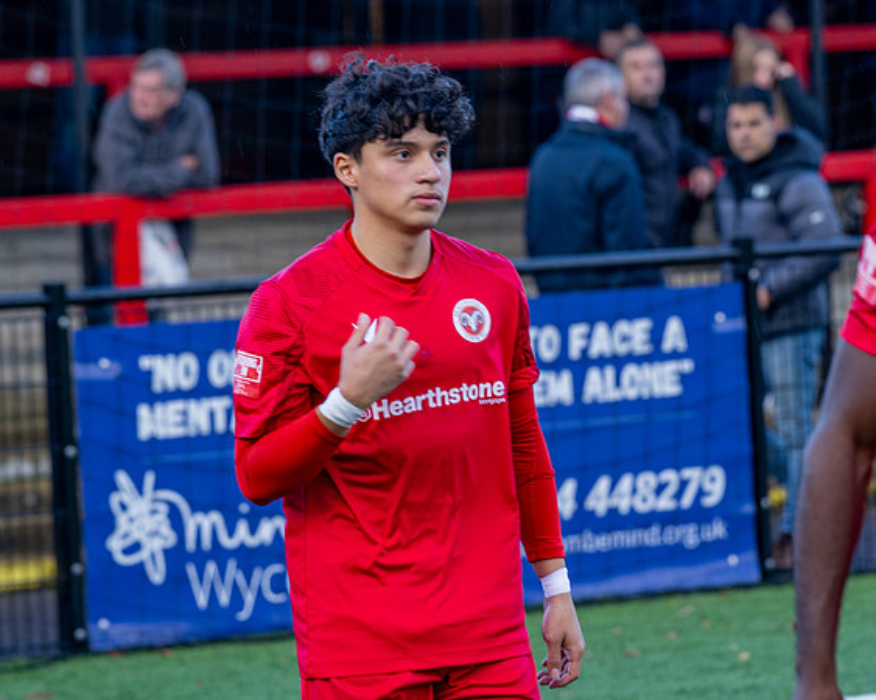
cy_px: 326
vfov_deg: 7.3
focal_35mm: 211
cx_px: 467
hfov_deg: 9.2
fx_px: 5472
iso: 160
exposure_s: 1/200
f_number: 4
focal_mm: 135
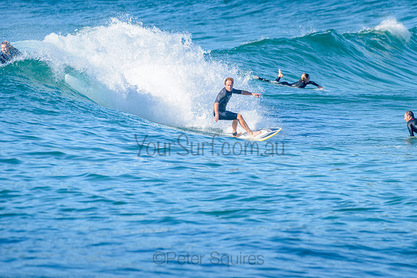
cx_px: 256
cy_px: 115
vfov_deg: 2.2
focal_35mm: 613
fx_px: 7100
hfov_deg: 3.4
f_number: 5.6
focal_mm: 500
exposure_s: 1/2000
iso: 280
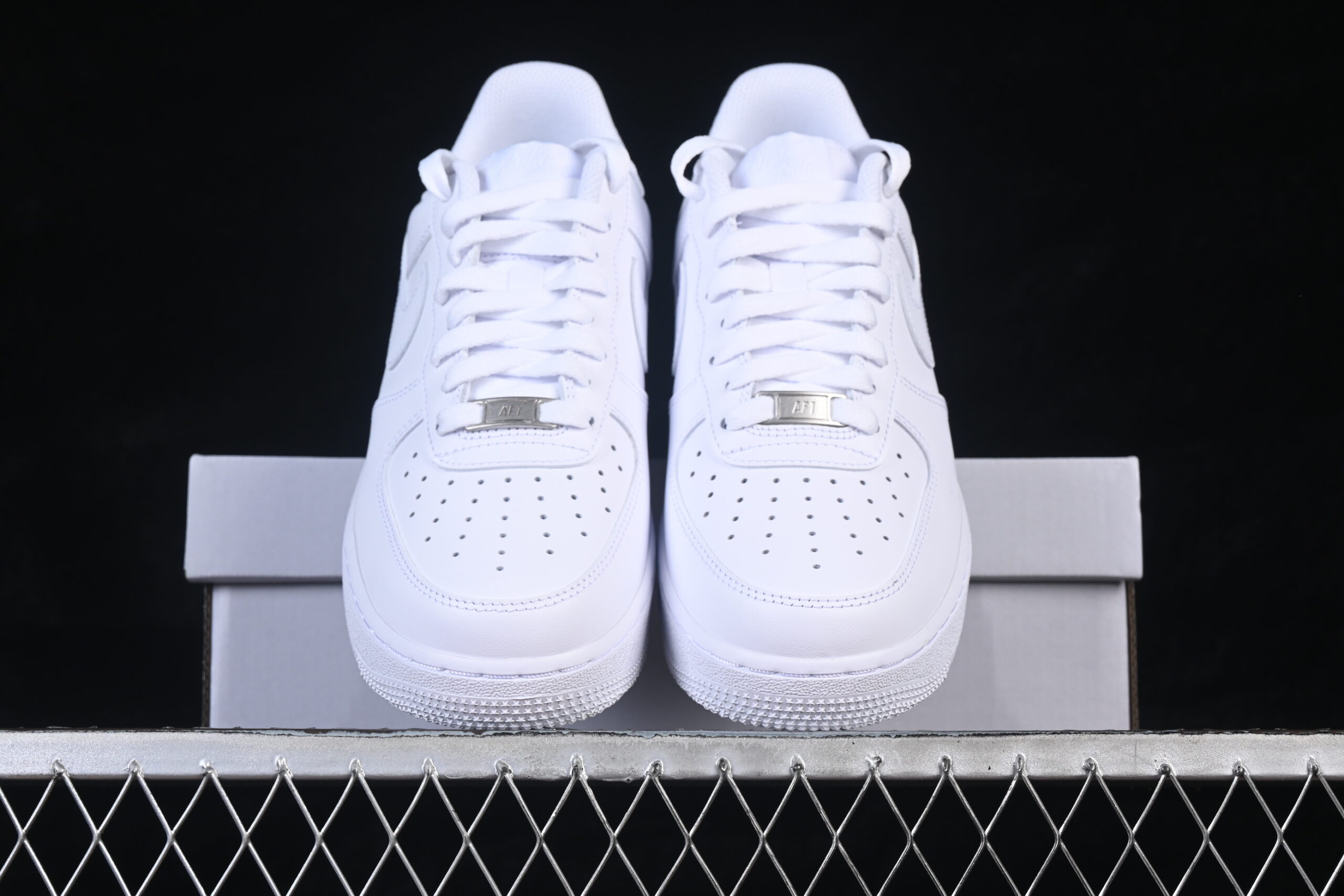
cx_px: 672
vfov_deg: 18.2
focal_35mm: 75
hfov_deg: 27.0
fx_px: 2800
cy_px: 448
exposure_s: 1/80
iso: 160
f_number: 8
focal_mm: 50
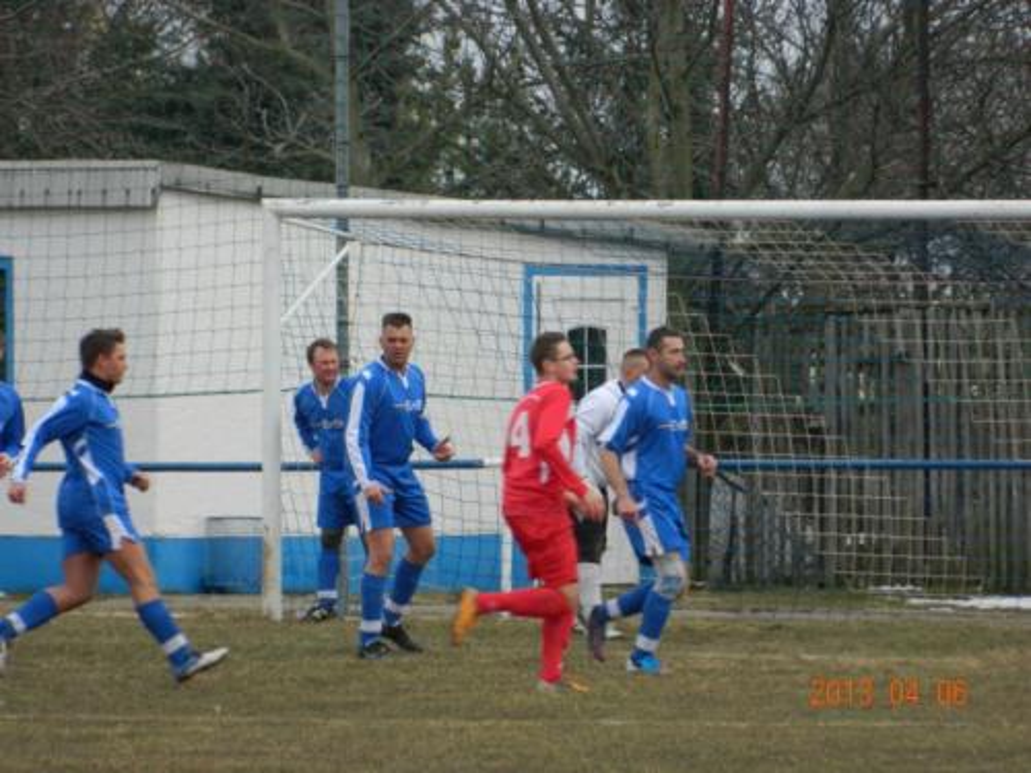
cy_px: 386
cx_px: 516
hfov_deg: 3.8
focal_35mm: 525
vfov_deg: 2.8
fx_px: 15637
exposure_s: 1/250
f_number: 5.8
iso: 80
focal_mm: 94.5
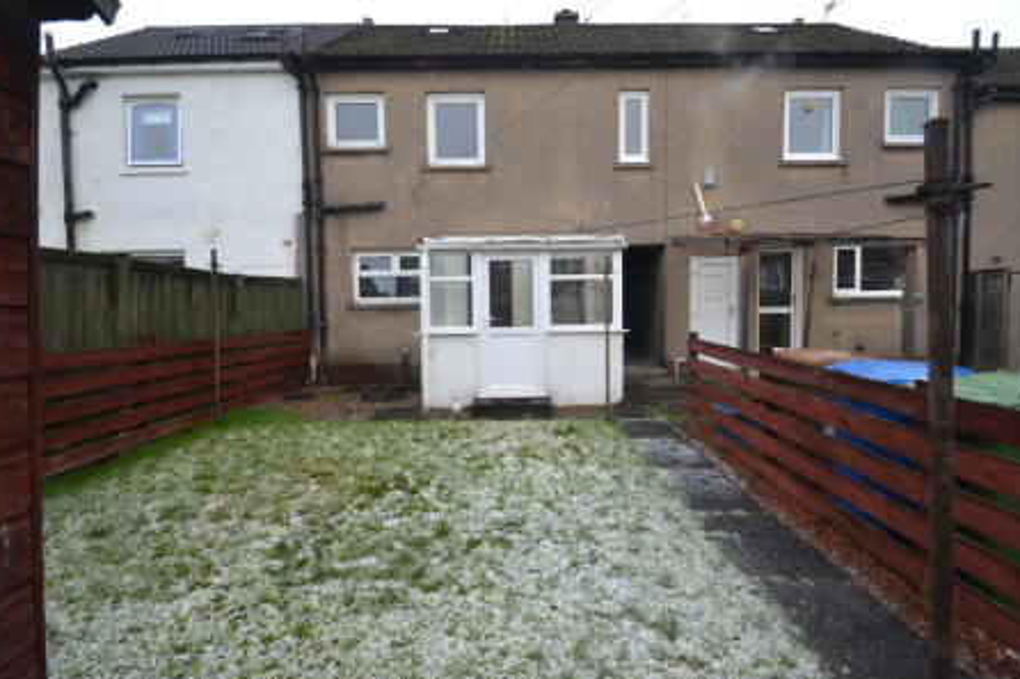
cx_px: 517
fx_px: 453
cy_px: 326
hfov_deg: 96.8
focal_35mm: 16
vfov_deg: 73.7
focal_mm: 10
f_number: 5.6
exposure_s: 1/125
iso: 400
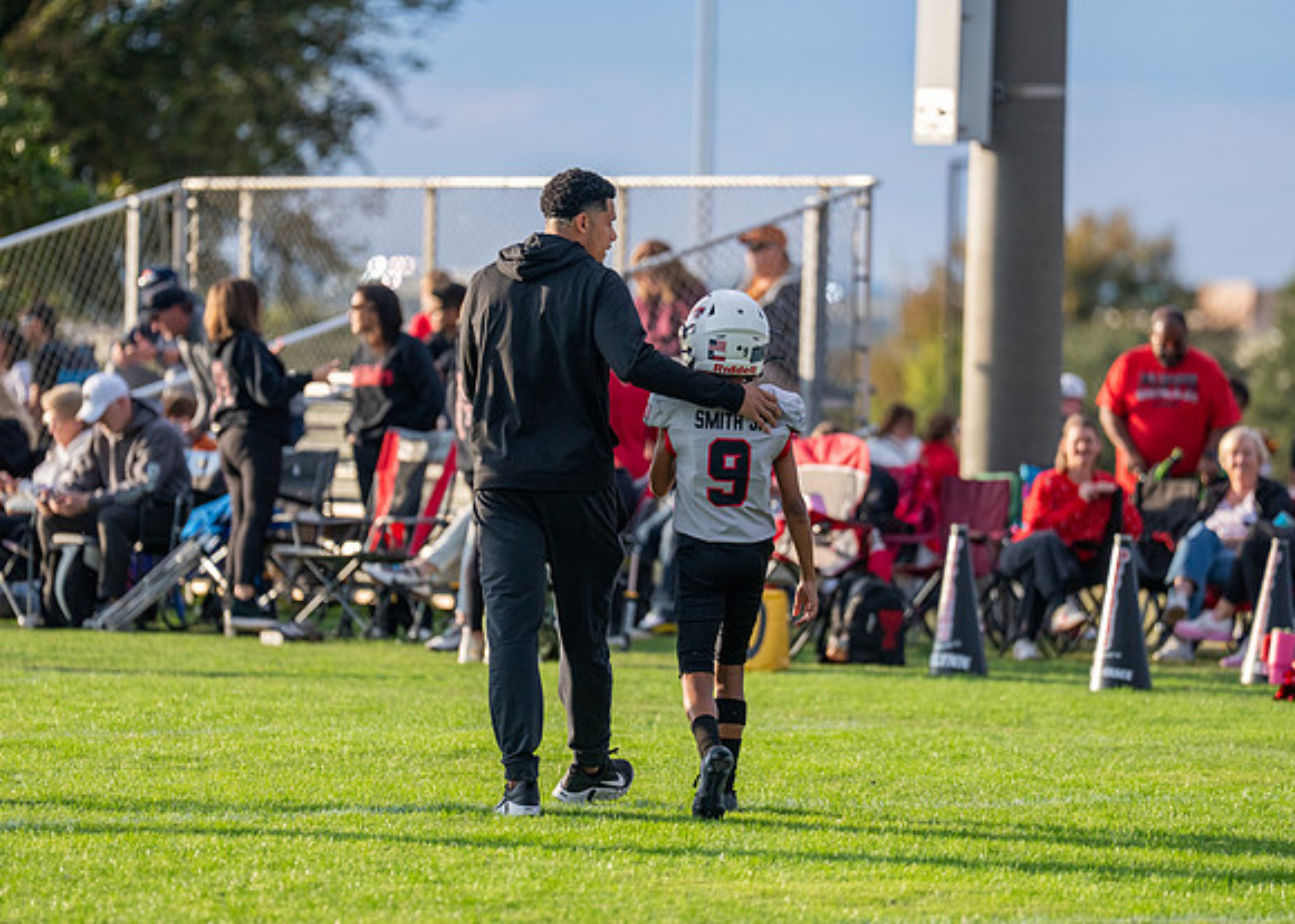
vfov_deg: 5.5
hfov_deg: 7.7
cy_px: 492
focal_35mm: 262
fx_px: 9642
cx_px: 634
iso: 400
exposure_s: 1/3200
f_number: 2.8
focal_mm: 200
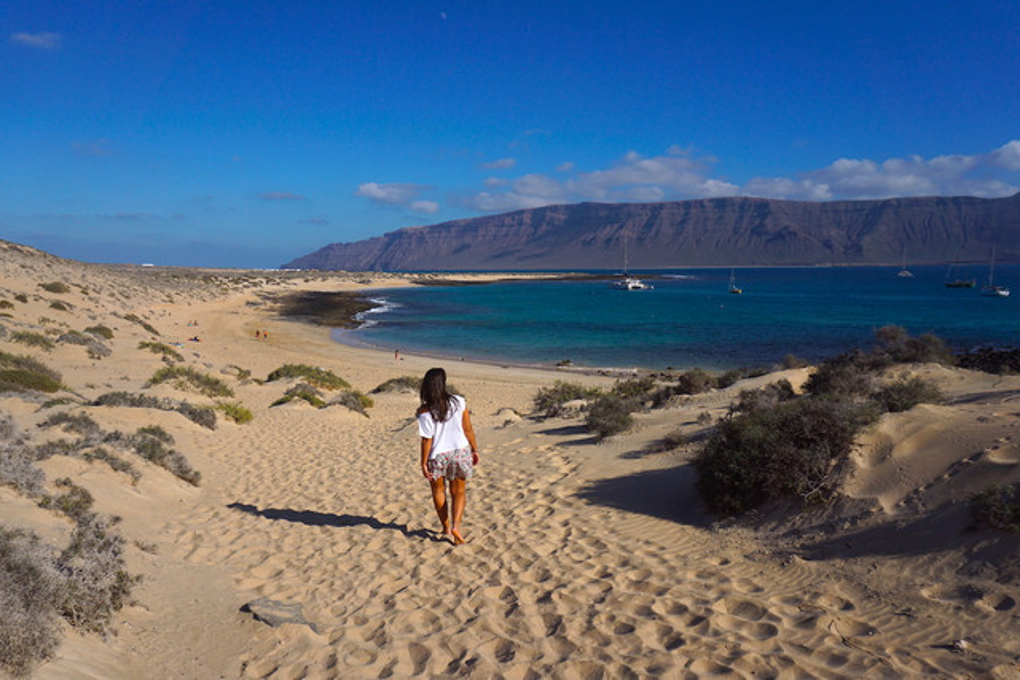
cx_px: 510
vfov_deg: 53.2
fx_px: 680
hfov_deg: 73.7
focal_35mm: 24
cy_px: 340
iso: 160
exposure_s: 1/1600
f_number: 7.1
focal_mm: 16
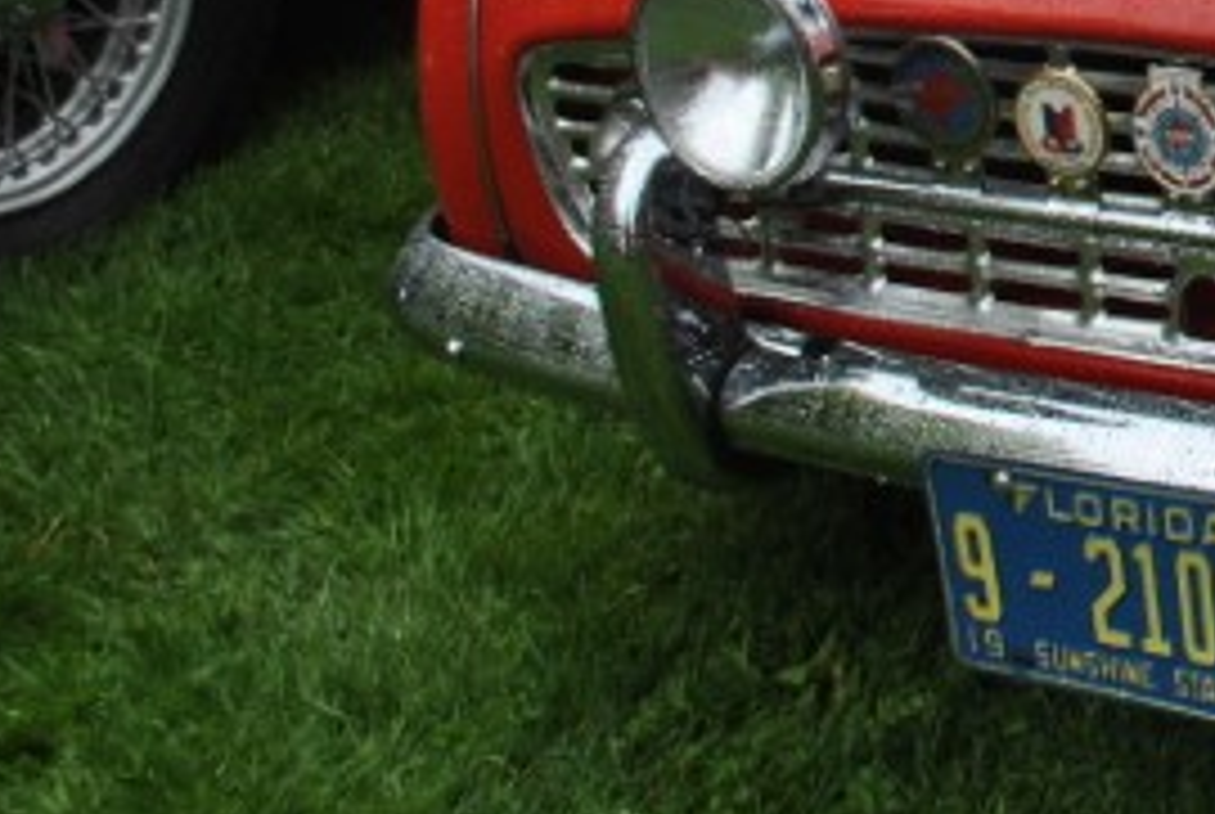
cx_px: 1953
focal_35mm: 120
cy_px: -405
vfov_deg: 11.0
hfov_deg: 15.4
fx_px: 4057
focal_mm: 24
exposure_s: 1/160
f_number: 6.3
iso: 100
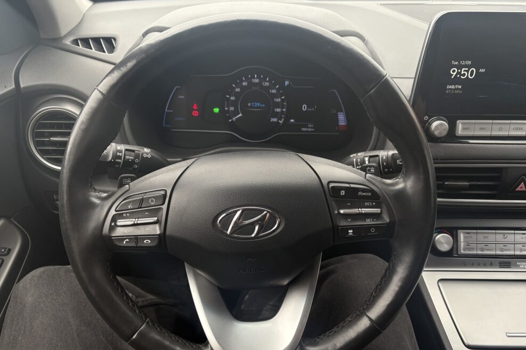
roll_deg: +1.4
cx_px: 264
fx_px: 409
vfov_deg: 46.2
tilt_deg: -33.2
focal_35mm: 28
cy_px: 203
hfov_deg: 65.5
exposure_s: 1/242
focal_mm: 5.96
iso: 80
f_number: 1.6
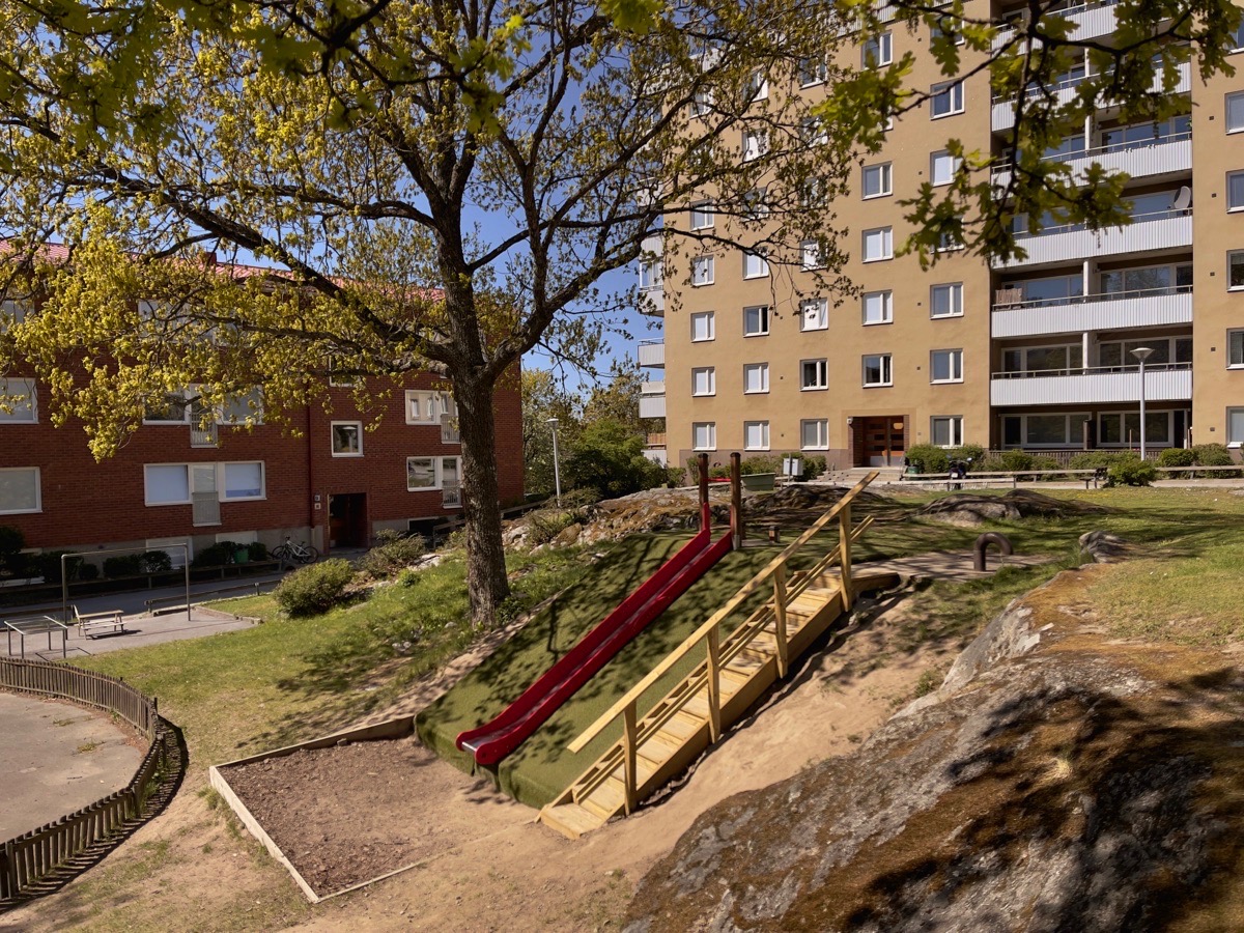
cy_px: 466
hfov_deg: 67.3
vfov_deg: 53.1
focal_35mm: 26
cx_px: 622
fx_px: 934
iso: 50
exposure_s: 1/3448
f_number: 1.6
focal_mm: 5.1
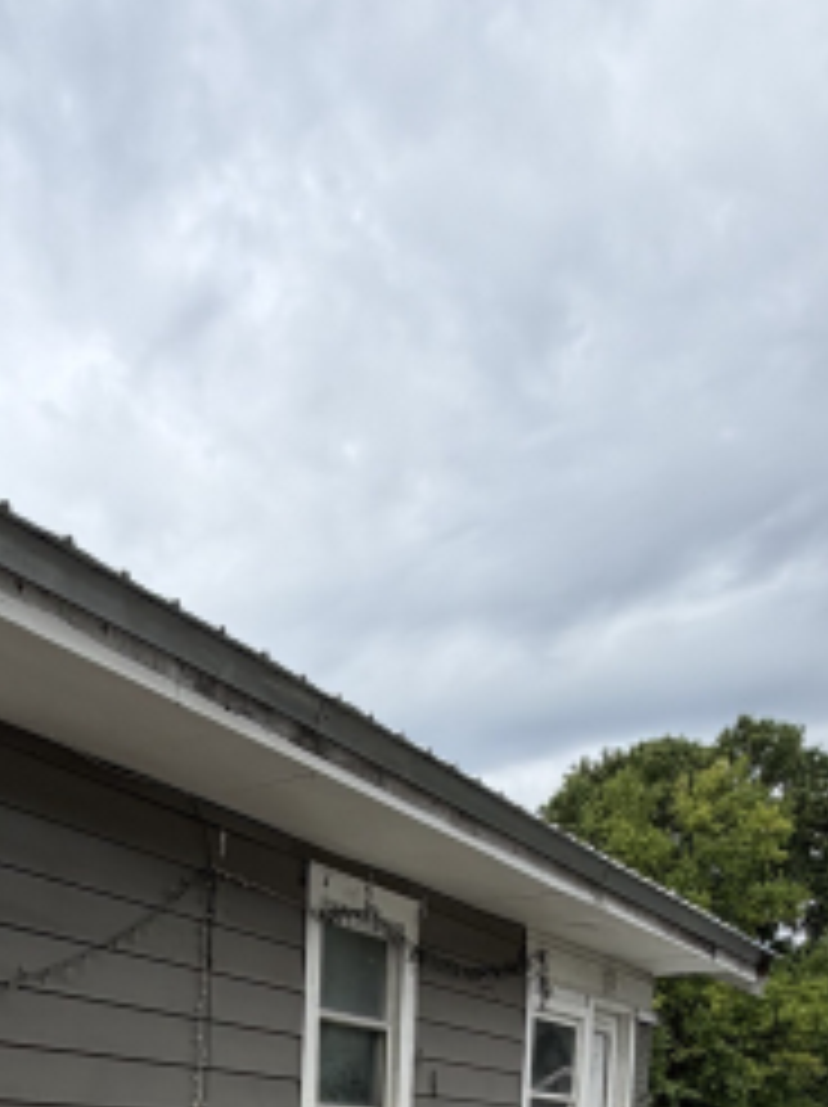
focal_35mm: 38
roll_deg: -1.3
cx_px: 176
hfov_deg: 36.5
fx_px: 1214
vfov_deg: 37.8
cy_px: 1307
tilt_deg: -7.1
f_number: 2.2
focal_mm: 2.22
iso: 25
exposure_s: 1/770
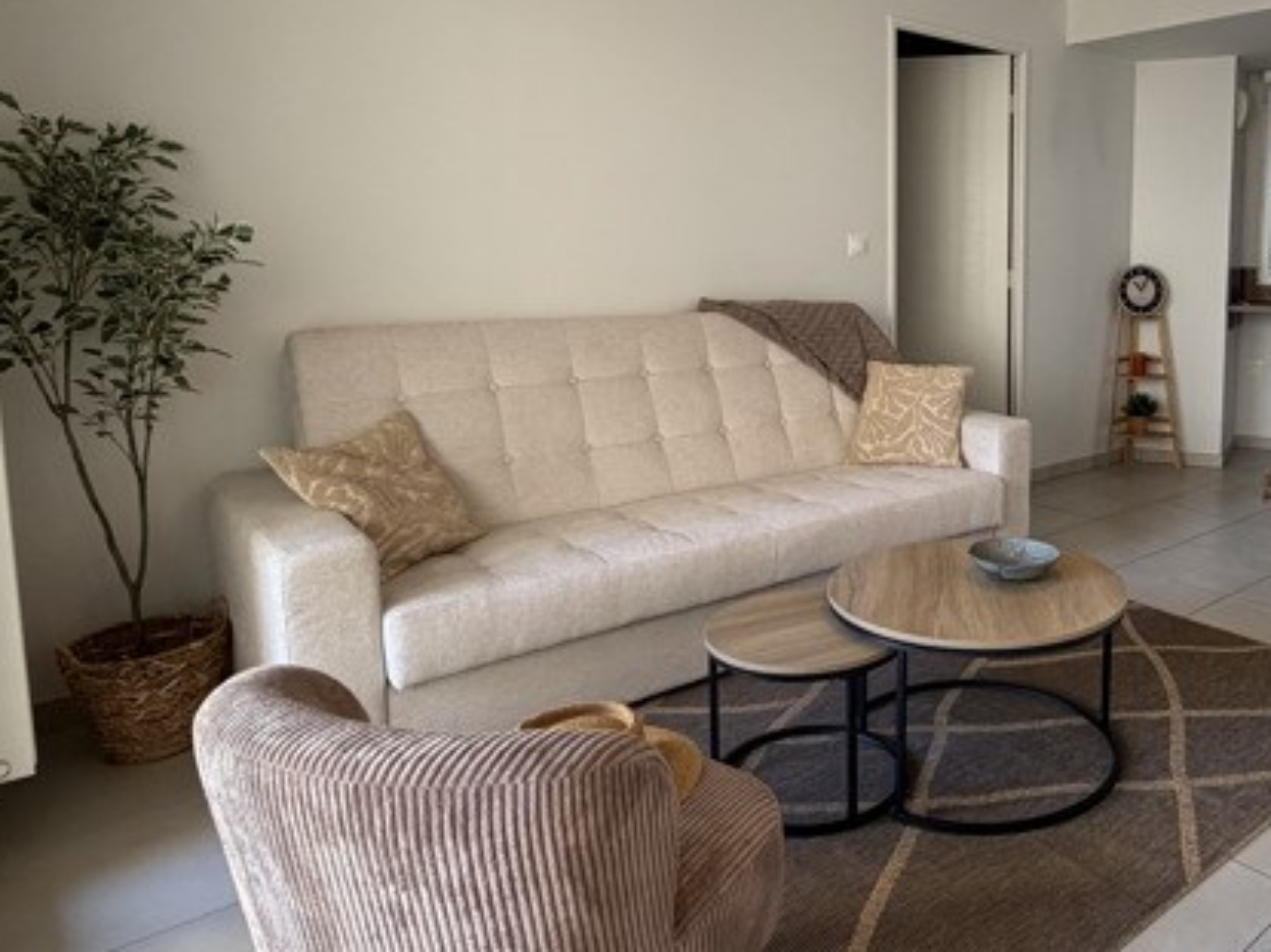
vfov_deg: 50.8
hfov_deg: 61.5
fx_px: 991
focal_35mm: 27
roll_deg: -0.3
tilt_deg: -6.9
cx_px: 959
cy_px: 358
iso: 250
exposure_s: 1/100
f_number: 2.2
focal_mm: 2.22
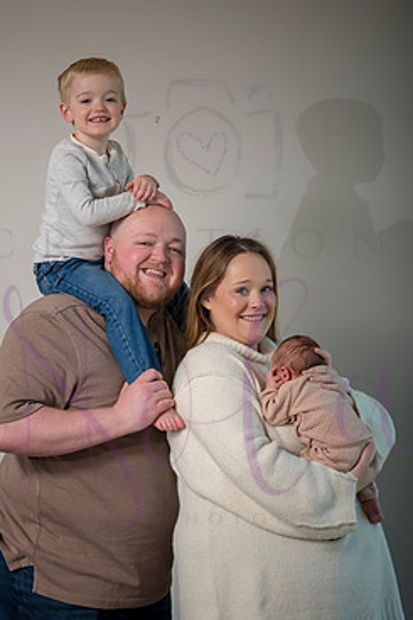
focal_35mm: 104
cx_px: 209
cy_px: 303
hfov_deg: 13.2
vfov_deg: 19.6
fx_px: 1791
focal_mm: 85
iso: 500
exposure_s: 1/250
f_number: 8
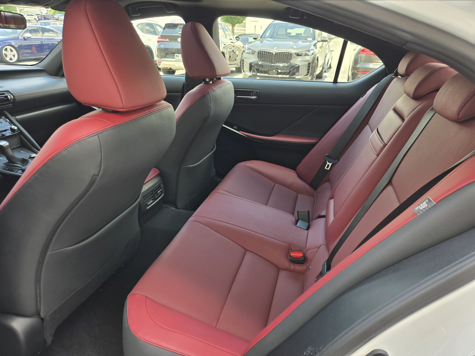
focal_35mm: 23
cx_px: 238
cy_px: 178
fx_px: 316
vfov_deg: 58.9
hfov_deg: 73.9
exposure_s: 1/180
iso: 50
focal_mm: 5.4
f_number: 1.8
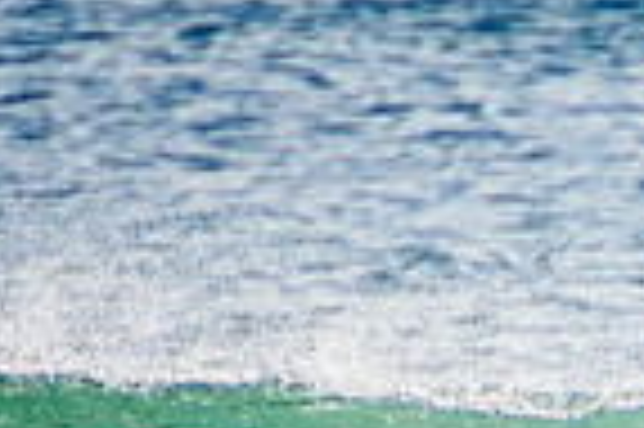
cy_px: 750
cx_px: 1009
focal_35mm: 2440
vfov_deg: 0.6
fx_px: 43599
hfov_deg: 0.8
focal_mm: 400
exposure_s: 1/2000
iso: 320
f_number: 5.6
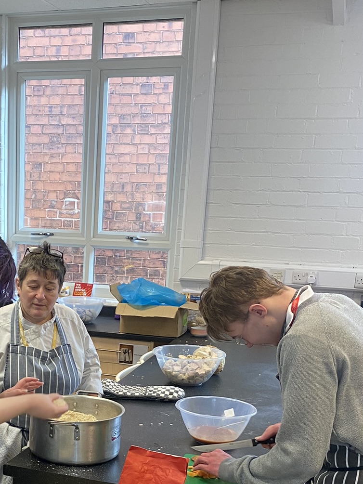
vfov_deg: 35.0
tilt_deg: -13.3
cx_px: 46
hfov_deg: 26.7
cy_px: 388
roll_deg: -2.2
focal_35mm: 53
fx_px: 741
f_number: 1.8
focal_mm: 4.25
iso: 64
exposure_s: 1/50
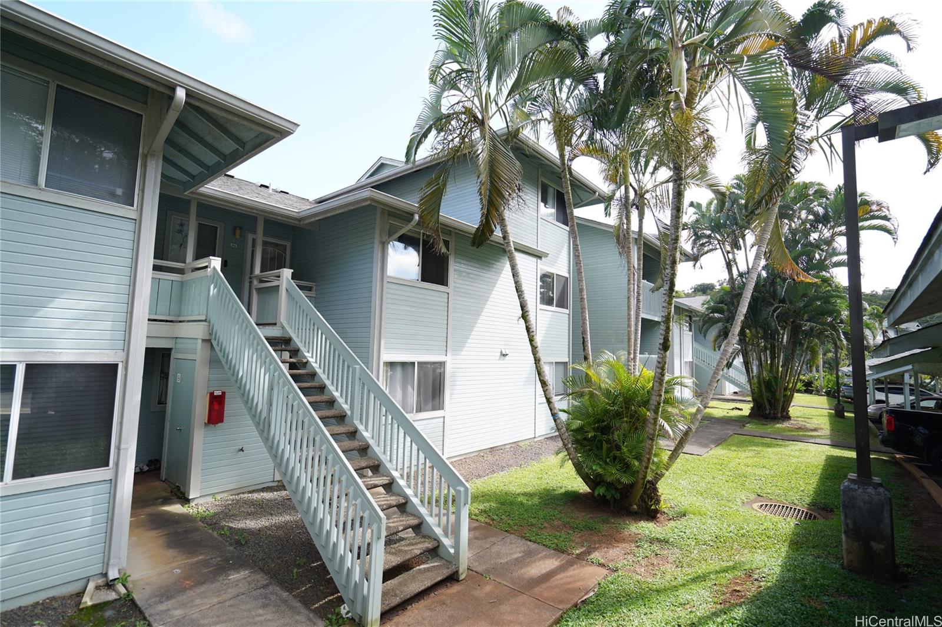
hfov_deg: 96.7
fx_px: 419
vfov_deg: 73.7
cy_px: 314
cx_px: 471
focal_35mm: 16
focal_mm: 16
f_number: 4
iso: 100
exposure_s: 1/160
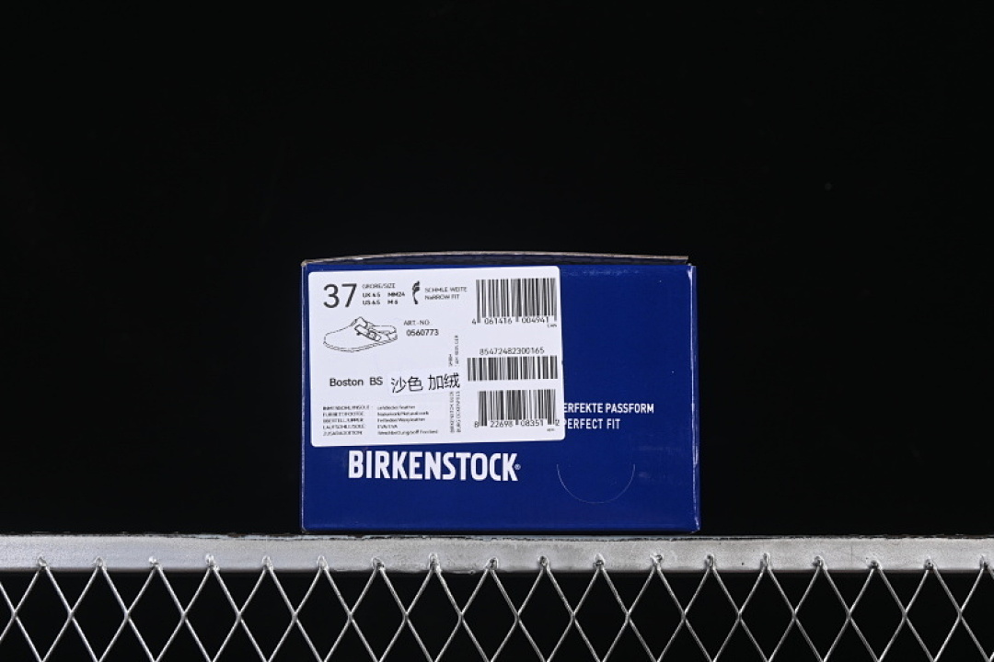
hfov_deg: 27.0
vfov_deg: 18.2
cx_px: 497
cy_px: 331
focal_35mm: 75
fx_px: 2071
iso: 160
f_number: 8
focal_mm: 50
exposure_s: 1/80
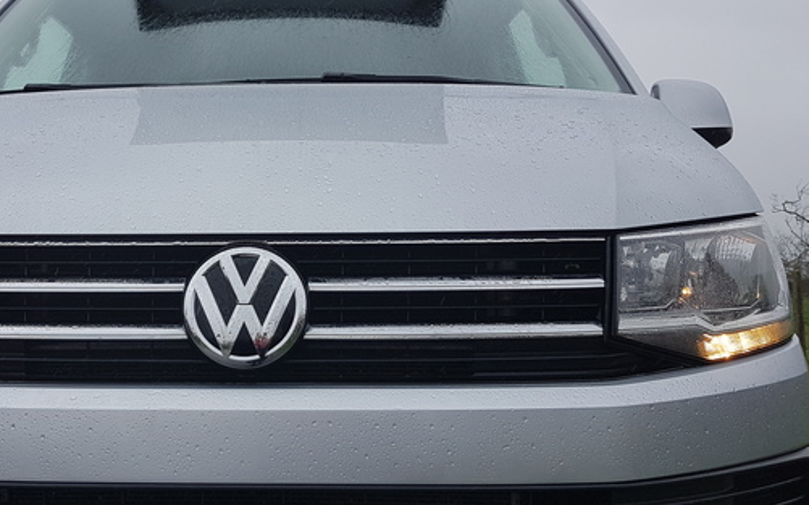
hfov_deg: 44.5
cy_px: 240
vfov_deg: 29.2
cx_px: 258
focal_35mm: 44
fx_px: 970
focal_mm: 4.2
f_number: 1.7
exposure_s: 1/562
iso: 40
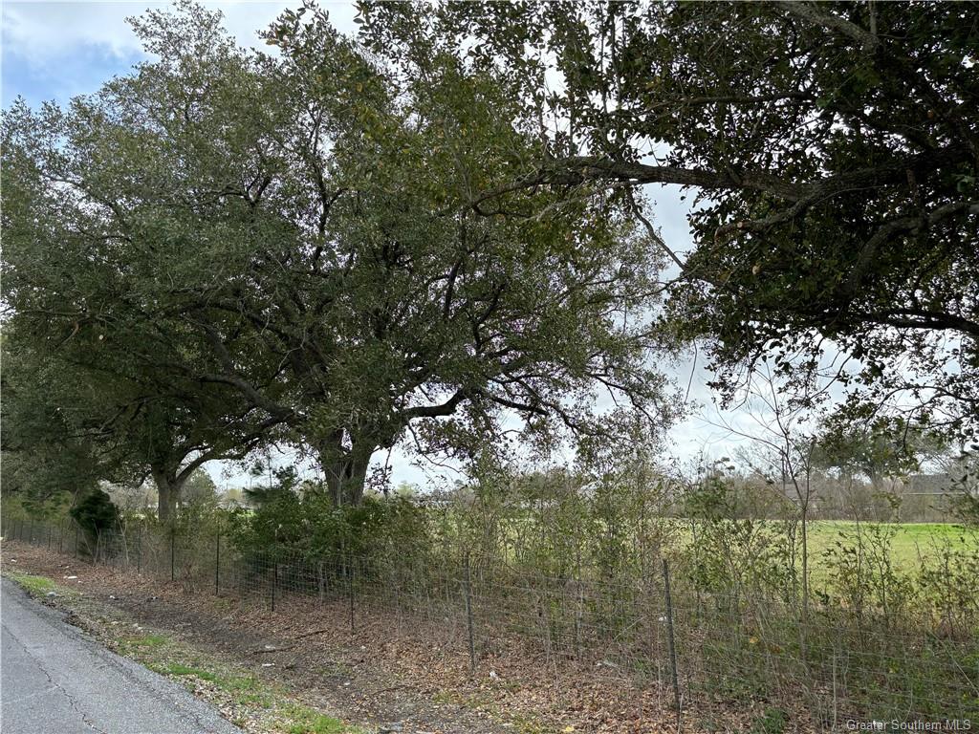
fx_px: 735
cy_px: 367
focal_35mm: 26
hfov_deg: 67.3
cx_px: 490
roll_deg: +0.3
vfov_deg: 53.1
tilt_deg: +9.7
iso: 50
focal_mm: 5.96
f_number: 1.6
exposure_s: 1/1477
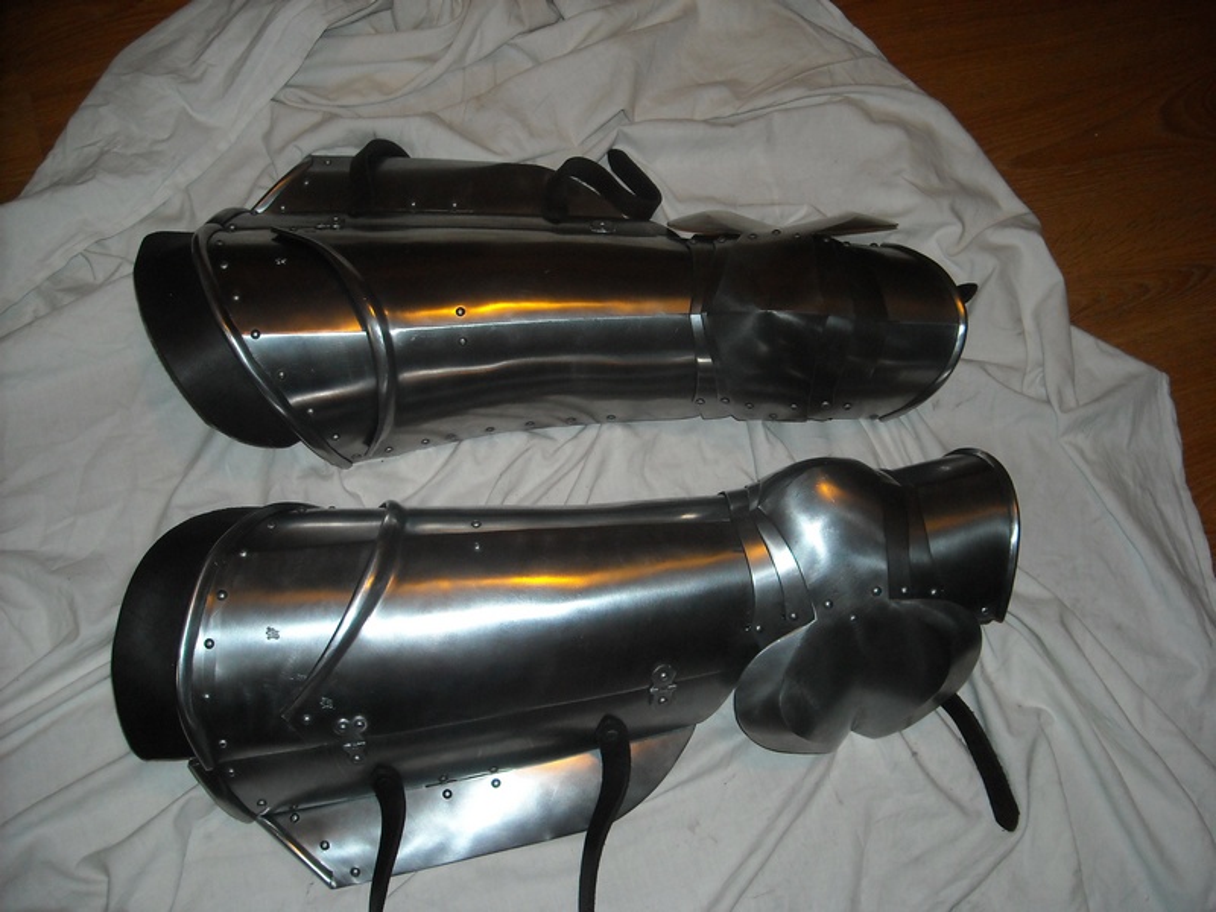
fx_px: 1229
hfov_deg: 52.6
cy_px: 456
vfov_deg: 40.7
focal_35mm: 35
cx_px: 608
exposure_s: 1/60
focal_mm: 5.7
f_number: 2.8
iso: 200
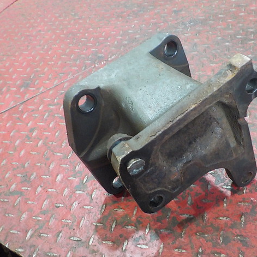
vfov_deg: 46.0
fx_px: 302
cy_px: 127
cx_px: 157
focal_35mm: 36
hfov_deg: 45.7
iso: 400
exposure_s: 1/13
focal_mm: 4.1
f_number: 3.3
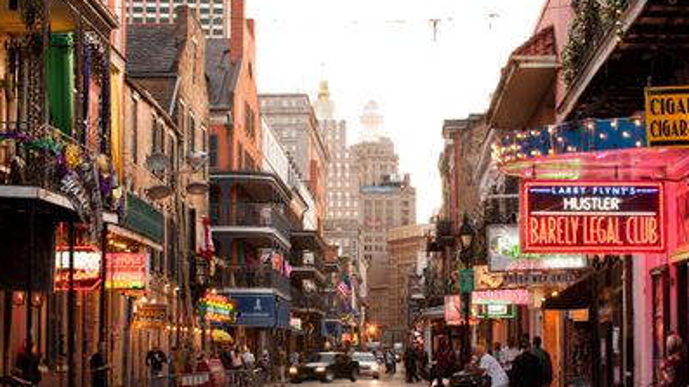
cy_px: 222
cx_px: 344
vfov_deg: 12.7
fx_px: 1735
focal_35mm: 95
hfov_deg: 22.5
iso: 400
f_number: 14
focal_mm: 90
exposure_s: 1/10
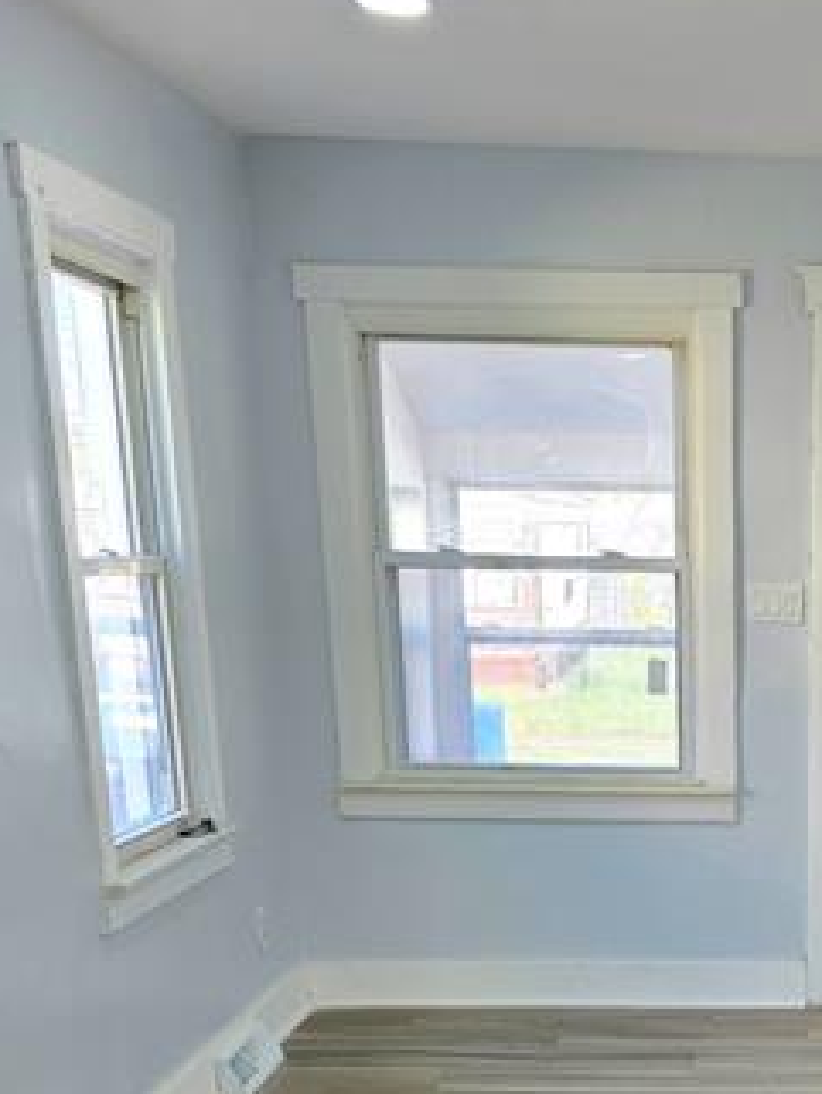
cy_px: 1097
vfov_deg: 32.1
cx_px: 808
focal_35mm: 55
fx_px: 1740
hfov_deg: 25.4
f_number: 1.7
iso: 64
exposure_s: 1/182
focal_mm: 6.3
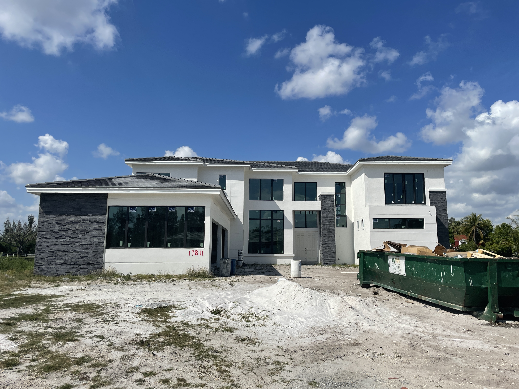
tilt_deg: +9.2
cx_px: 260
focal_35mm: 26
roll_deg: -0.1
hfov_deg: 67.3
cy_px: 194
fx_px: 390
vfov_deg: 53.1
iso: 32
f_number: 1.6
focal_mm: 4.2
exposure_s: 1/7299
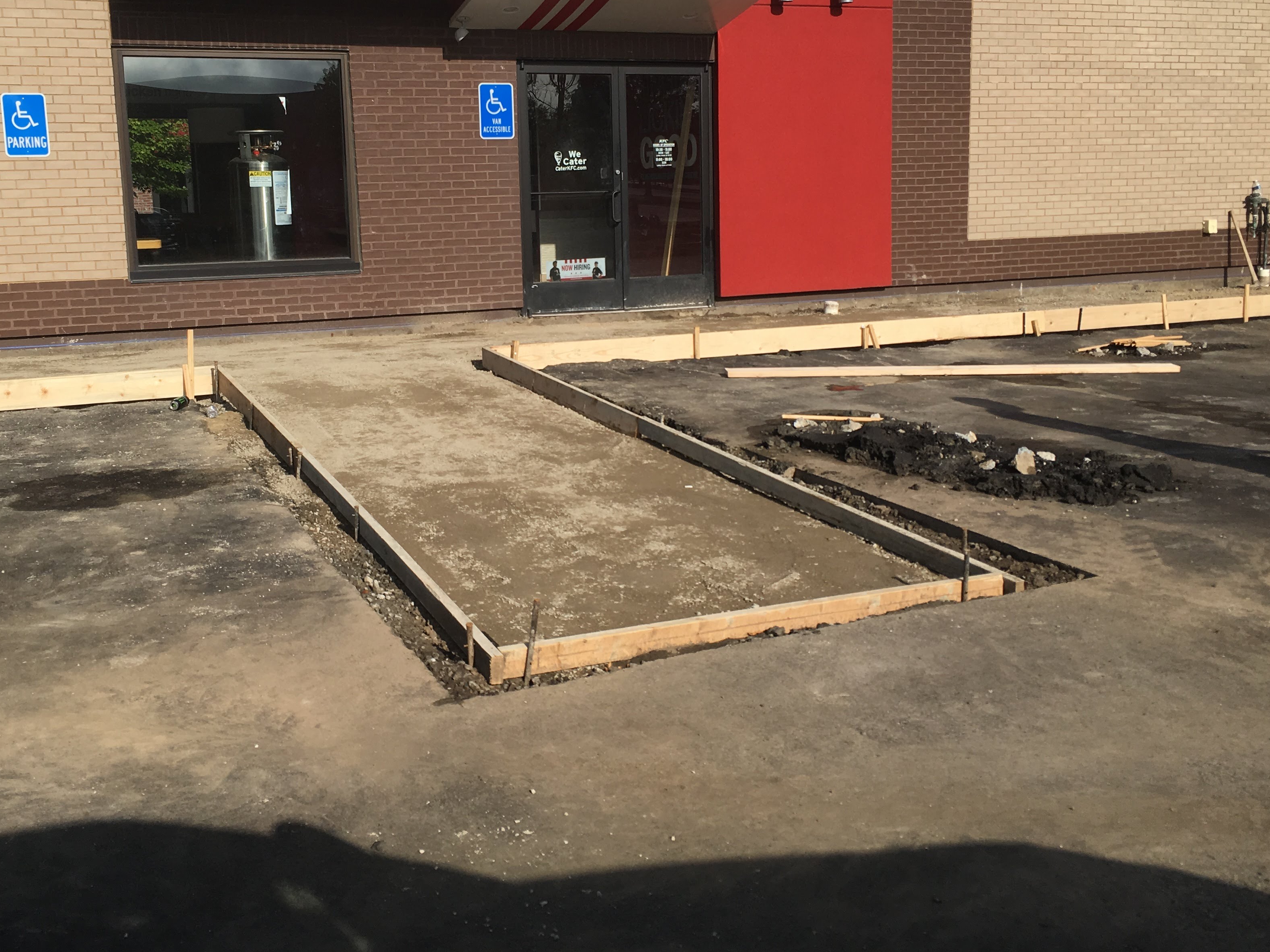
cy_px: 360
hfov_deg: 50.0
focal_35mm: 37
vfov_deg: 38.4
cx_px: 566
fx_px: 1357
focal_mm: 4.15
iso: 25
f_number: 2.2
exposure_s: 1/2079
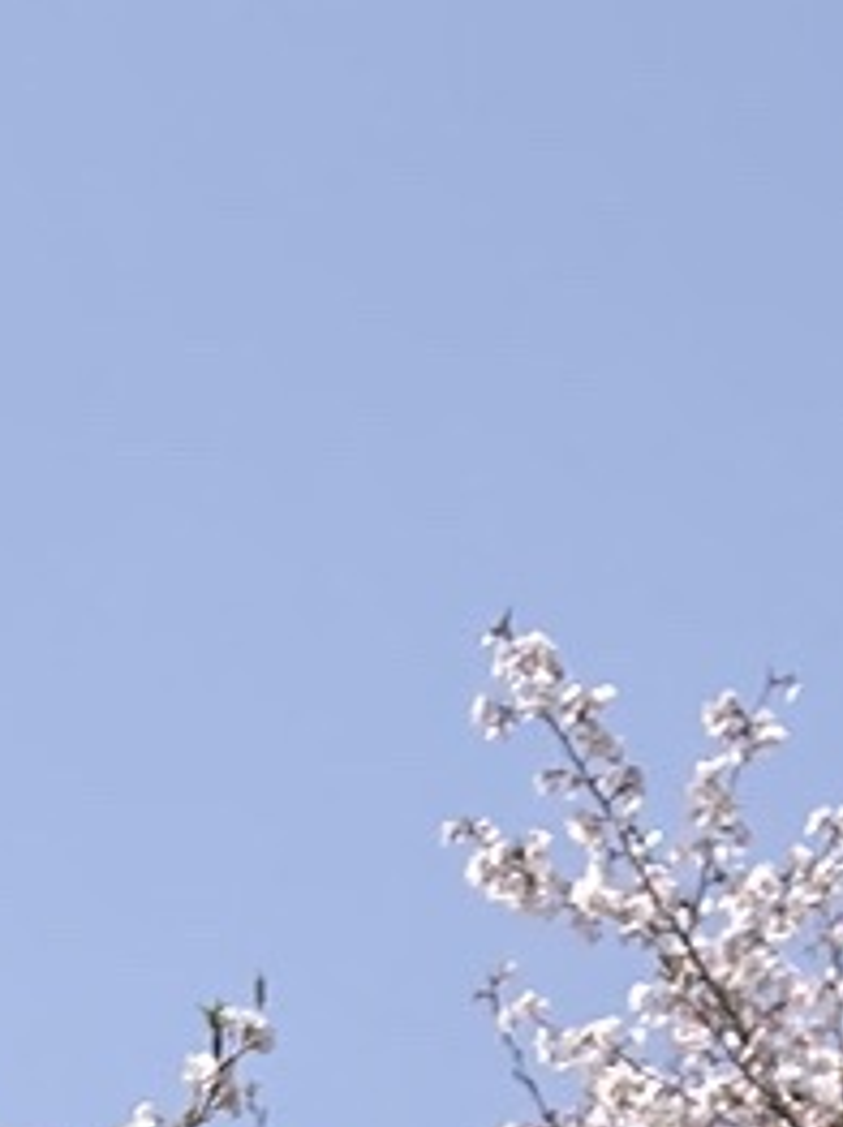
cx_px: -1097
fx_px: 6960
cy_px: 3979
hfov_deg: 6.6
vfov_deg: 7.5
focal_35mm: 214
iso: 20
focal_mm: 3.99
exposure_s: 1/1715
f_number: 1.8
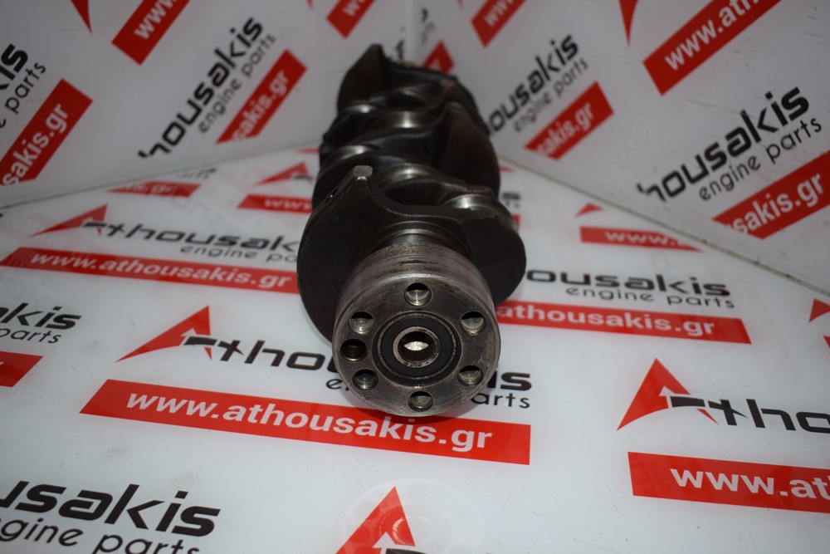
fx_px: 795
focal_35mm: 34
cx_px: 415
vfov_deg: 38.4
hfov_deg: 55.1
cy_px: 277
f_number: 3.8
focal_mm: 23
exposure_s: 1/200
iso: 500
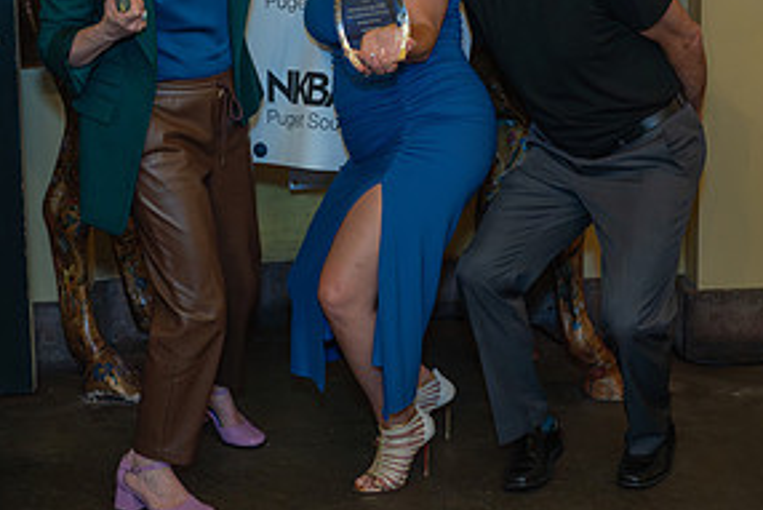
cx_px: 382
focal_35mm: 71
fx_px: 1505
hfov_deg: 28.4
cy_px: 89
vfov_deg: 19.0
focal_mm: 35
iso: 800
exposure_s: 1/100
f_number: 3.2
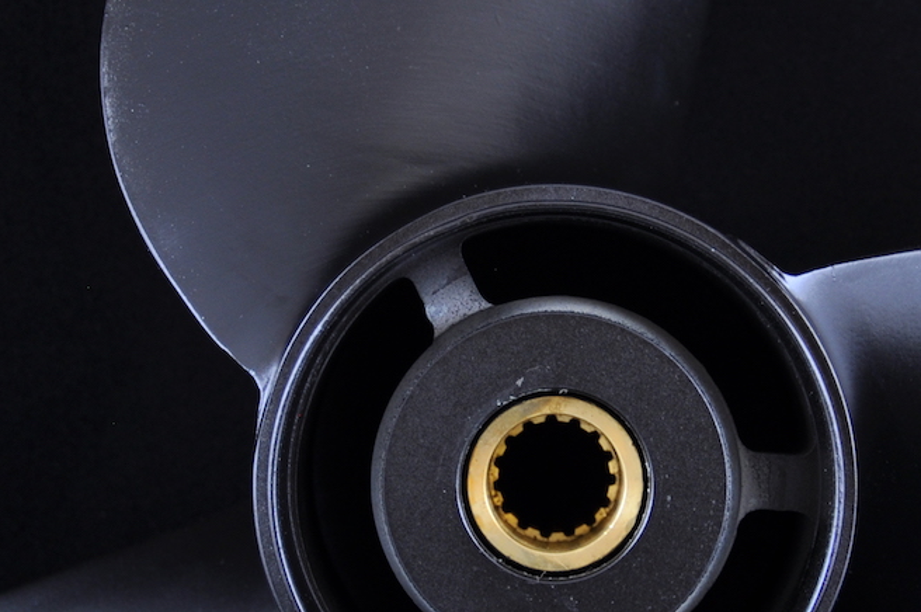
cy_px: 349
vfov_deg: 8.1
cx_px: 536
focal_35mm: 169
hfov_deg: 12.2
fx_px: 4319
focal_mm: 42
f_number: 4.8
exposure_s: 1/5
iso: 200
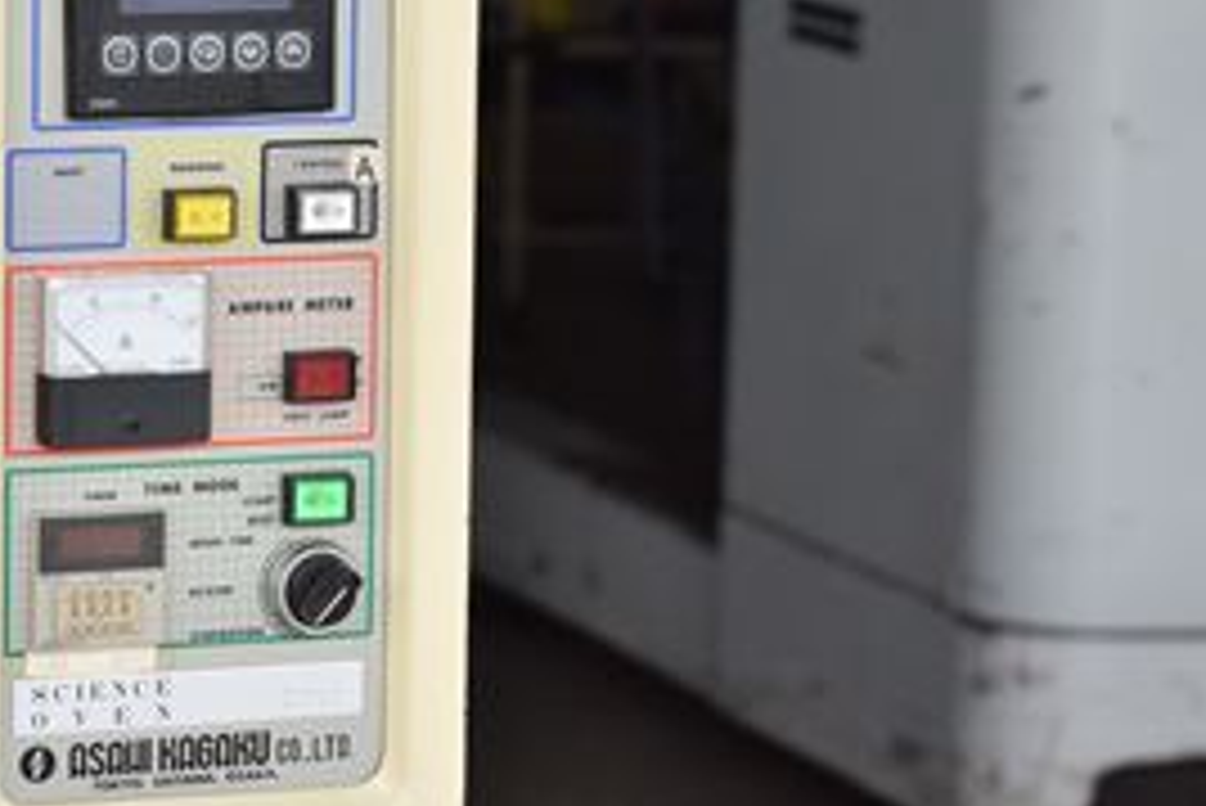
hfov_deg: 13.2
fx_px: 5159
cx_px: 184
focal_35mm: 154
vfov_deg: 8.9
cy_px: 423
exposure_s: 1/2000
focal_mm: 55
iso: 1250
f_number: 6.3
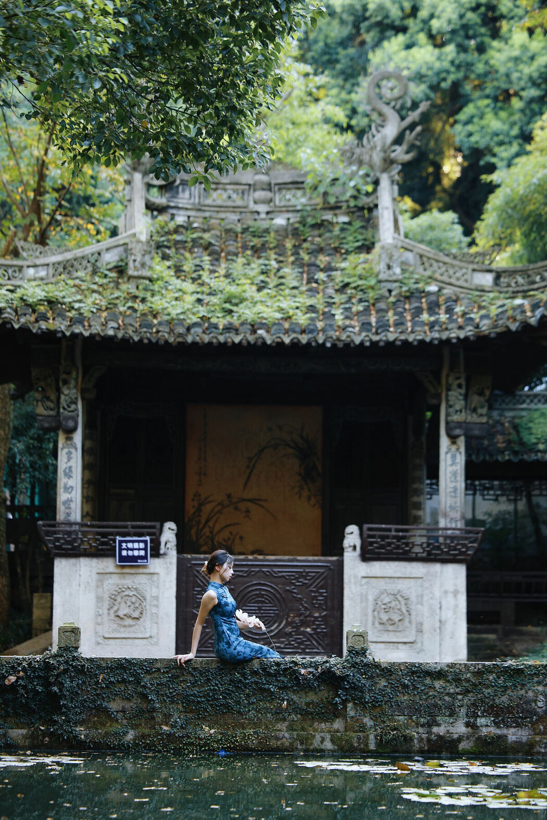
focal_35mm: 99
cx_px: 274
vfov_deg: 20.6
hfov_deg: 13.8
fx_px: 2256
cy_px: 410
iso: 1250
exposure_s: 1/250
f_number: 2.8
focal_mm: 100
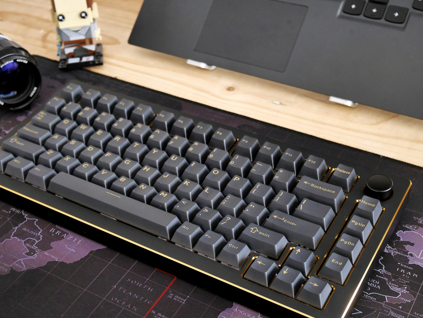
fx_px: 672
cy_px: 171
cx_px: 191
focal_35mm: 55
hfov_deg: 34.9
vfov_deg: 26.6
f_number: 5.6
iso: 800
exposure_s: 1/30
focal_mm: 25
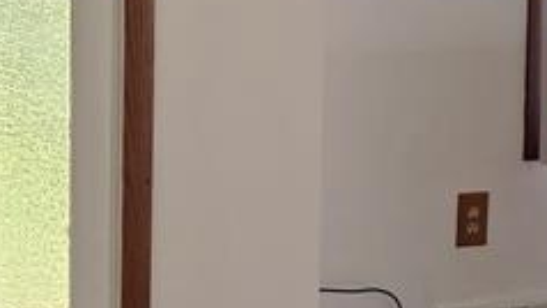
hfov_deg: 19.7
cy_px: -69
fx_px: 1567
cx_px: 388
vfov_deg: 11.0
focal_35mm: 108
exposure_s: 1/120
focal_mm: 6.3
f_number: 1.7
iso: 500
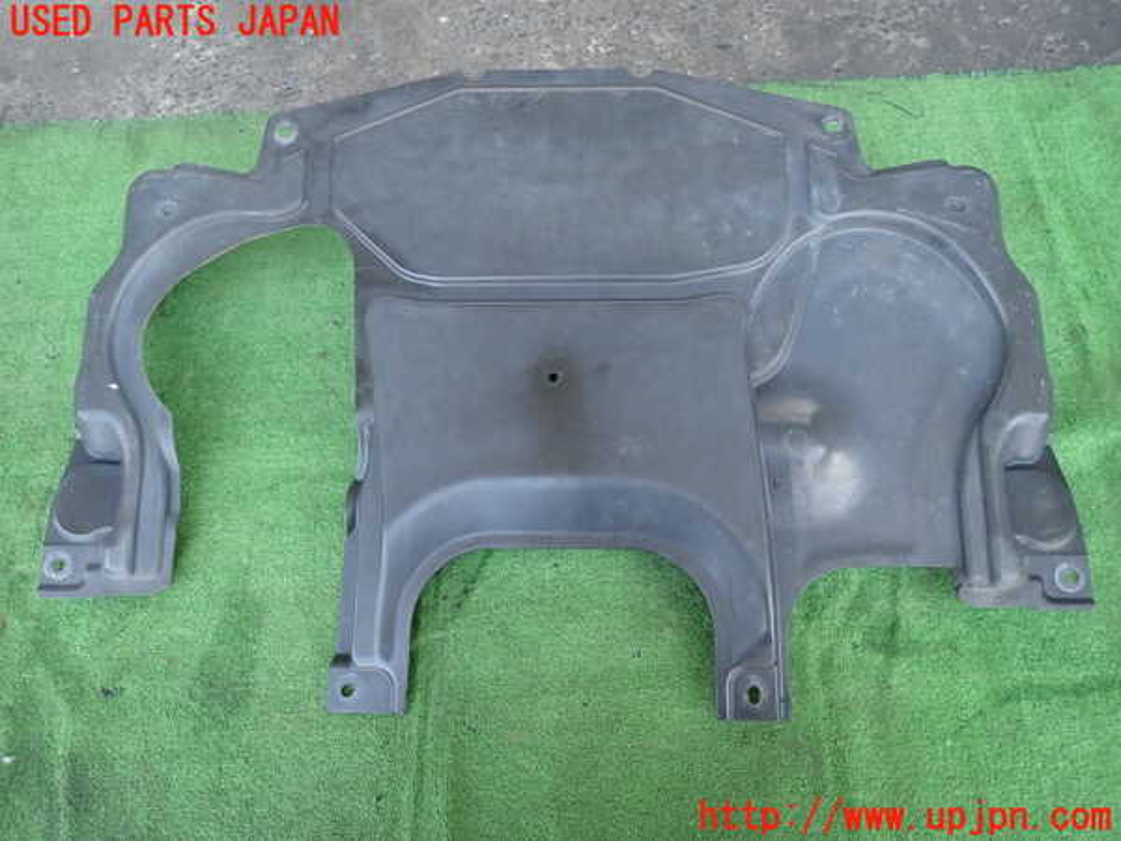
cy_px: 420
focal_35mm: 25
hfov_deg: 69.4
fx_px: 810
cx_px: 560
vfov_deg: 54.9
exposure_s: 1/100
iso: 200
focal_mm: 4.5
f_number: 2
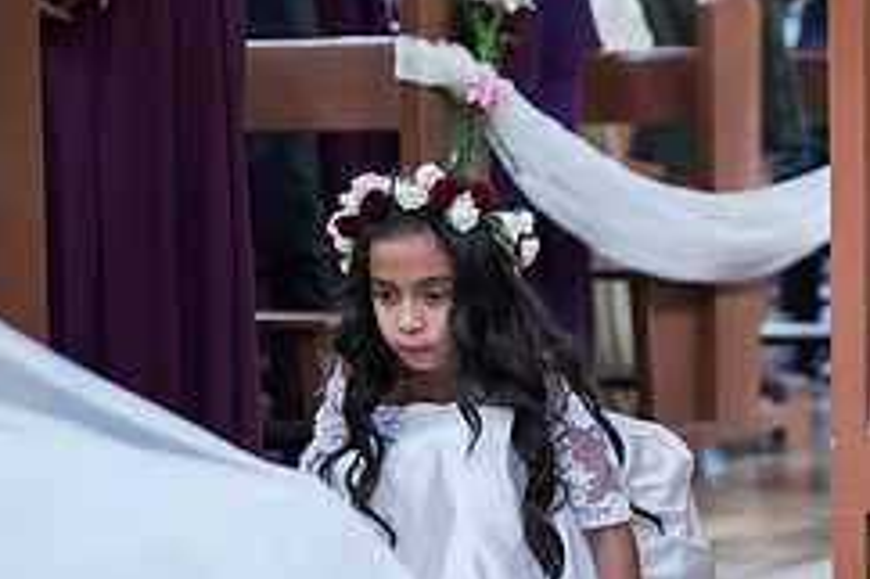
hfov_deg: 16.8
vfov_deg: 11.4
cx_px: 809
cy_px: 455
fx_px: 2898
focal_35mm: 120
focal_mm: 50
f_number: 1.8
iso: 1600
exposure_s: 1/200
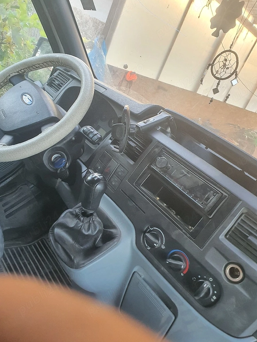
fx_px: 267
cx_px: 133
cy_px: 165
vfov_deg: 65.3
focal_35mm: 27
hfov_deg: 51.4
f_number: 2.4
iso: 250
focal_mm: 4.3
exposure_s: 1/100
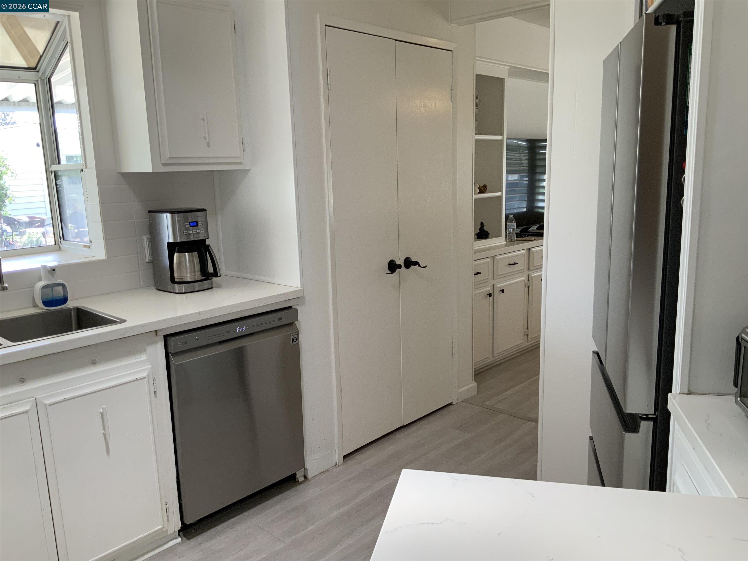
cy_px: 280
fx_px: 627
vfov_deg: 48.2
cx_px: 374
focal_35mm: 29
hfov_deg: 61.7
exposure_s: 1/120
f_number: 1.8
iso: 64
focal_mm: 3
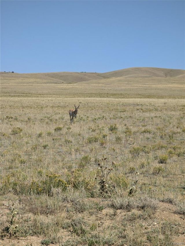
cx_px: 92
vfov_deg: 18.5
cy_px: 123
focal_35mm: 106
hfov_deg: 14.0
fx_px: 753
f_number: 3.5
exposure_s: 1/471
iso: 31
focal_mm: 19
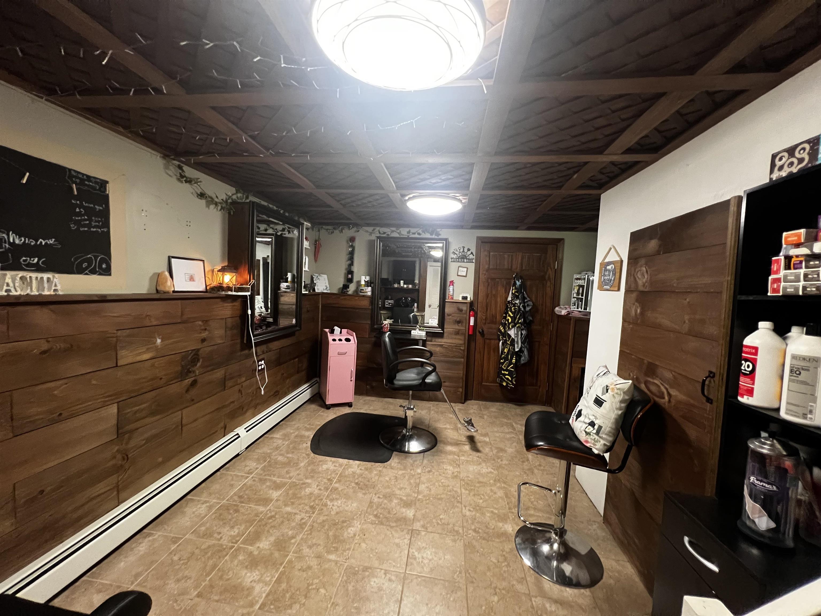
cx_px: 410
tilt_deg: -3.6
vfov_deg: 89.9
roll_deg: -1.9
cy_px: 308
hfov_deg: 106.2
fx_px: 308
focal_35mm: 13
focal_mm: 1.57
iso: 640
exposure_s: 1/60
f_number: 1.8
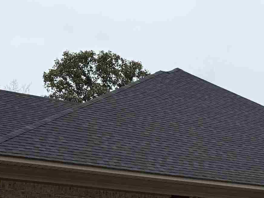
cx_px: 241
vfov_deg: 16.0
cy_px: 300
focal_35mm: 84
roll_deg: -0.5
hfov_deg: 22.7
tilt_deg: -0.5
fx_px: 640
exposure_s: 1/3584
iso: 80
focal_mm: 6.76
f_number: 1.78
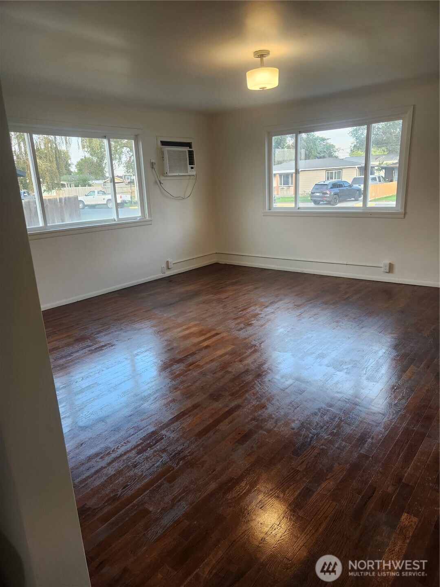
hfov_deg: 58.9
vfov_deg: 73.9
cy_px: 294
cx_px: 220
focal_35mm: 23
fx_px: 390
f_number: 1.8
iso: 100
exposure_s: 1/120
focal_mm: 5.4
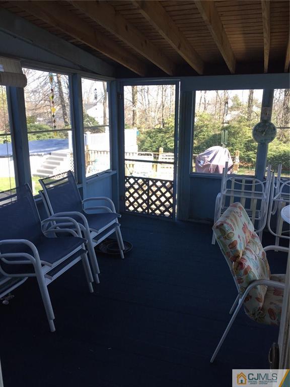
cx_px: 145
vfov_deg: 61.7
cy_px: 194
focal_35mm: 29
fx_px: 324
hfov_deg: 48.2
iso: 32
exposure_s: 1/130
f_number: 2.2
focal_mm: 4.15
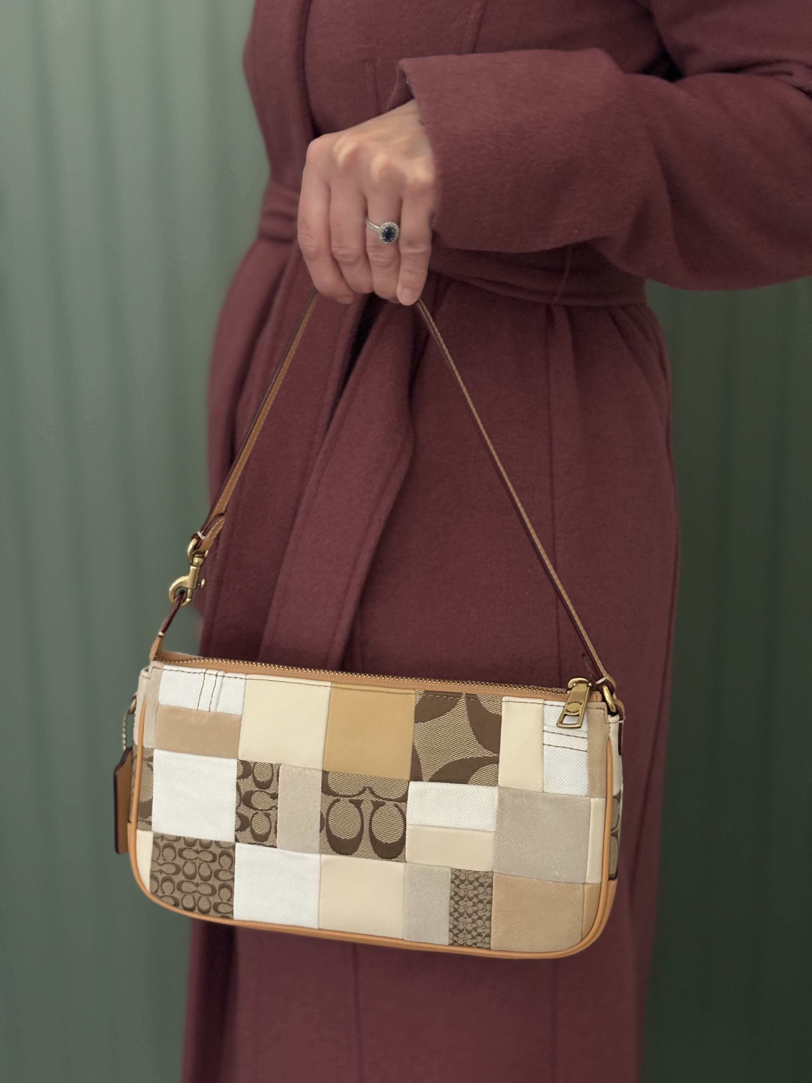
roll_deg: +0.3
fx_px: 1626
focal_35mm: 52
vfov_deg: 36.8
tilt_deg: -14.6
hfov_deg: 28.0
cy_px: 542
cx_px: 406
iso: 320
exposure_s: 1/30
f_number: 1.6
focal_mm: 5.96
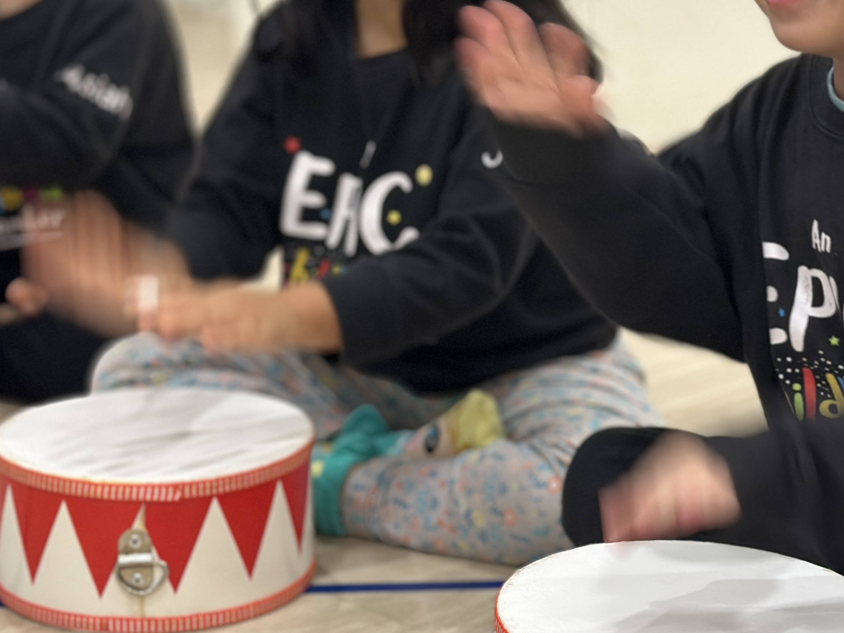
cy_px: 242
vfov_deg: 17.1
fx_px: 2097
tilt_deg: -11.5
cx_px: 520
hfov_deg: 22.7
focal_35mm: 86
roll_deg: -1.5
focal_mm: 6.86
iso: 250
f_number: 1.78
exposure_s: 1/50
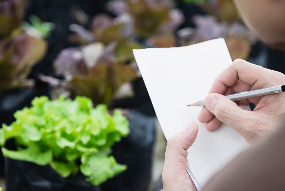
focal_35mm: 122
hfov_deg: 16.8
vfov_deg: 11.2
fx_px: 966
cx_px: 155
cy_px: 115
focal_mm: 92
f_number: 4
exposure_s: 1/125
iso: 200
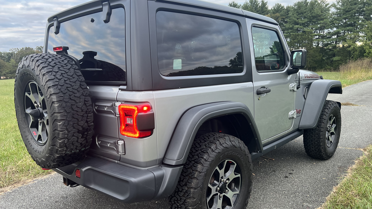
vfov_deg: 40.1
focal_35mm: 29
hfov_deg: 66.1
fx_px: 286
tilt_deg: -10.3
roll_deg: +2.4
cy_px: 117
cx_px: 185
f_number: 1.5
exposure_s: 1/109
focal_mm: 5.7
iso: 125
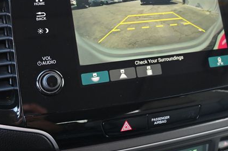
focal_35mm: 57
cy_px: 48
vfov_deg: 23.7
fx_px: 359
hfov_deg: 35.2
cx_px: 127
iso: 1250
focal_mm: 25
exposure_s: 1/125
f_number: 4.2
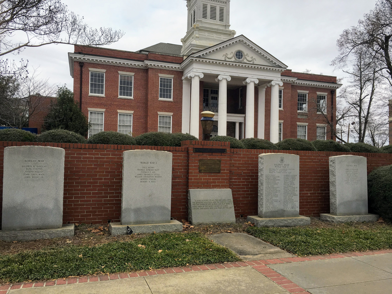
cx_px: 196
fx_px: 328
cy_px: 147
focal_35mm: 29
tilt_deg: +3.2
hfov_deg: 61.7
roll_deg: -1.5
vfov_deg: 48.2
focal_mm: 4.15
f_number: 2.2
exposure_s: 1/674
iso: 25
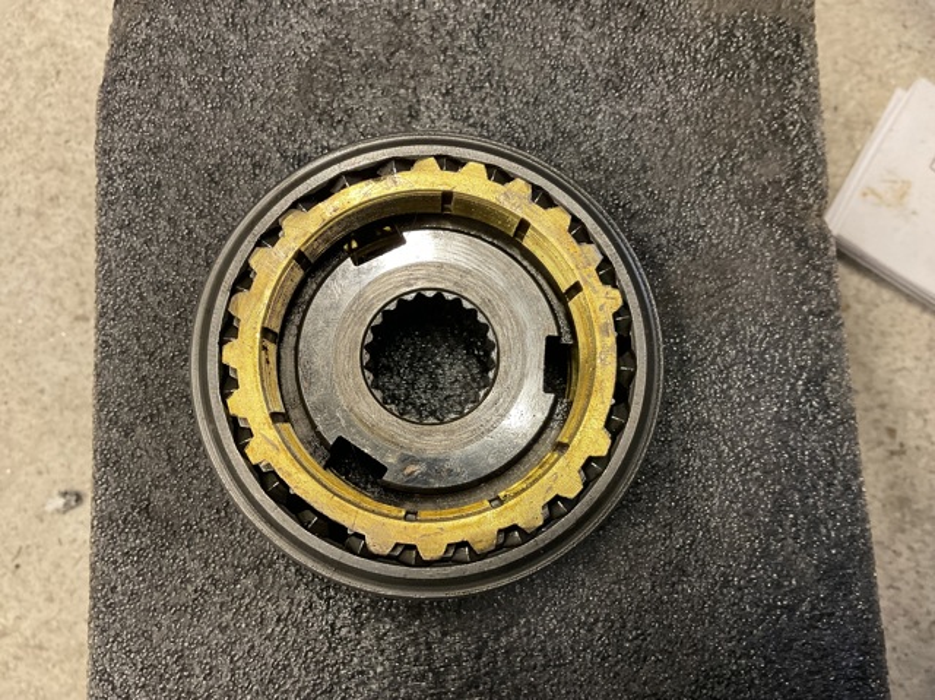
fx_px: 783
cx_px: 468
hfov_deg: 61.7
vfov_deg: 48.2
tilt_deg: -82.5
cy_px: 350
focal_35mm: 29
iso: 100
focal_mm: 3
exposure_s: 1/60
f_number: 1.8
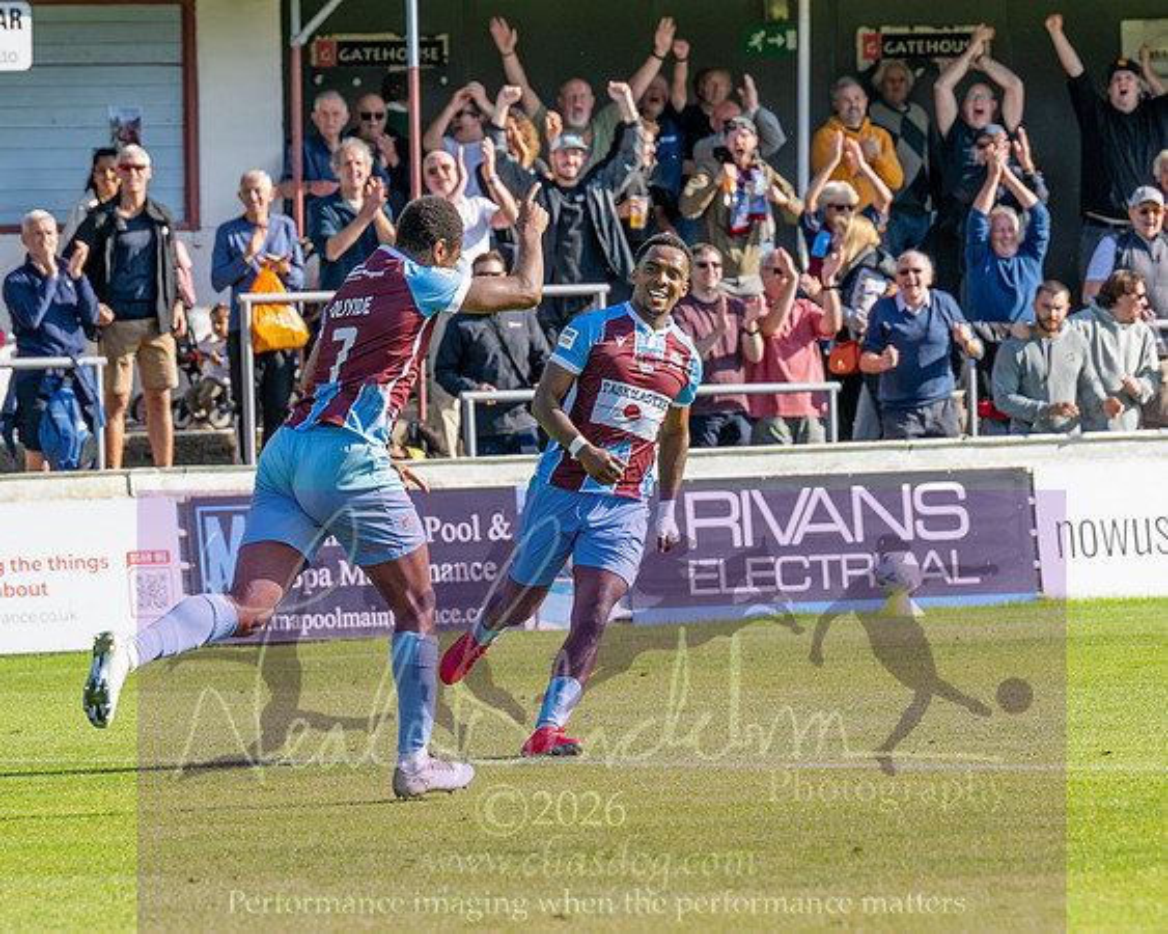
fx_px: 12450
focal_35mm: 360
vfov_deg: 4.3
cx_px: 119
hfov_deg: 5.4
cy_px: 442
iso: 400
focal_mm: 125
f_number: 4
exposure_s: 1/2500
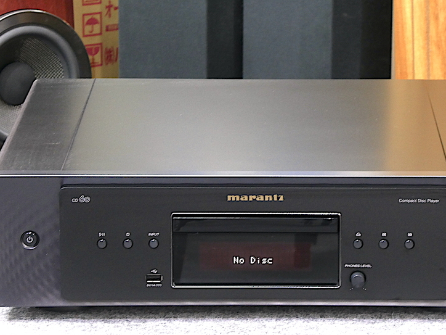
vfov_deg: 8.3
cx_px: 253
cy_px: 181
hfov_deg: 11.0
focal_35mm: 179
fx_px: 2306
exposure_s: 1/1.6
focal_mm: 24.2
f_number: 5.3
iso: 200
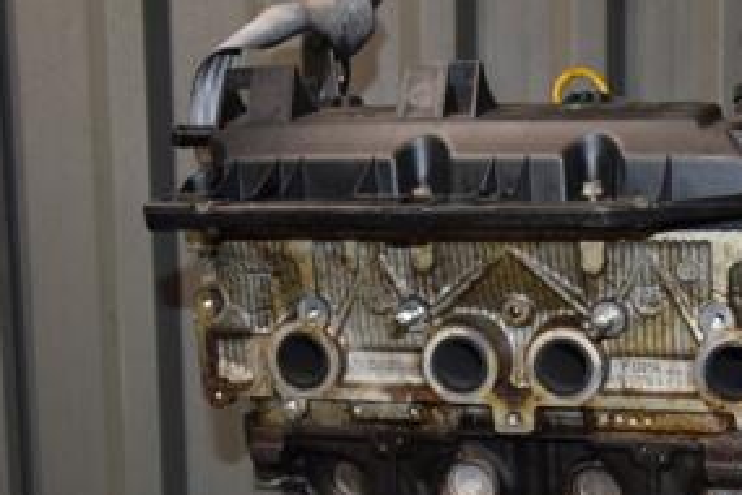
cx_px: 594
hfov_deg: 25.2
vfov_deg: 16.8
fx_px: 1629
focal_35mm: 79
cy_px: 513
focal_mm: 25
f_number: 5
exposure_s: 1/60
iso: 800
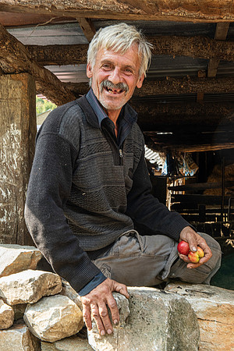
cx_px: 117
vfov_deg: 36.2
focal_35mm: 55
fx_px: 536
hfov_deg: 24.6
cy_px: 176
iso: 560
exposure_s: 1/60
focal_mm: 55
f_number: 11
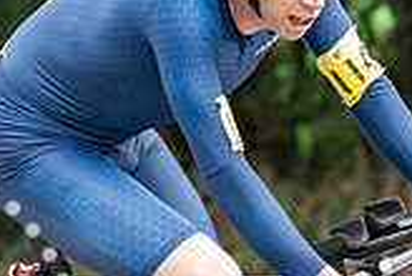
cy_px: 86
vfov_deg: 2.4
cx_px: 9
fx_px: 6524
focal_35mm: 569
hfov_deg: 3.6
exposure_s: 1/1000
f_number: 4
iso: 1000
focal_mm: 122
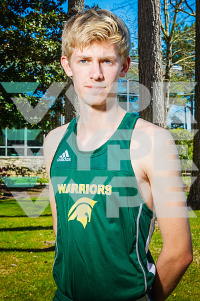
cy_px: 150
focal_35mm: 60
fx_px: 503
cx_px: 102
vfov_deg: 33.2
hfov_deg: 22.5
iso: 100
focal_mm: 40
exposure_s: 1/125
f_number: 11
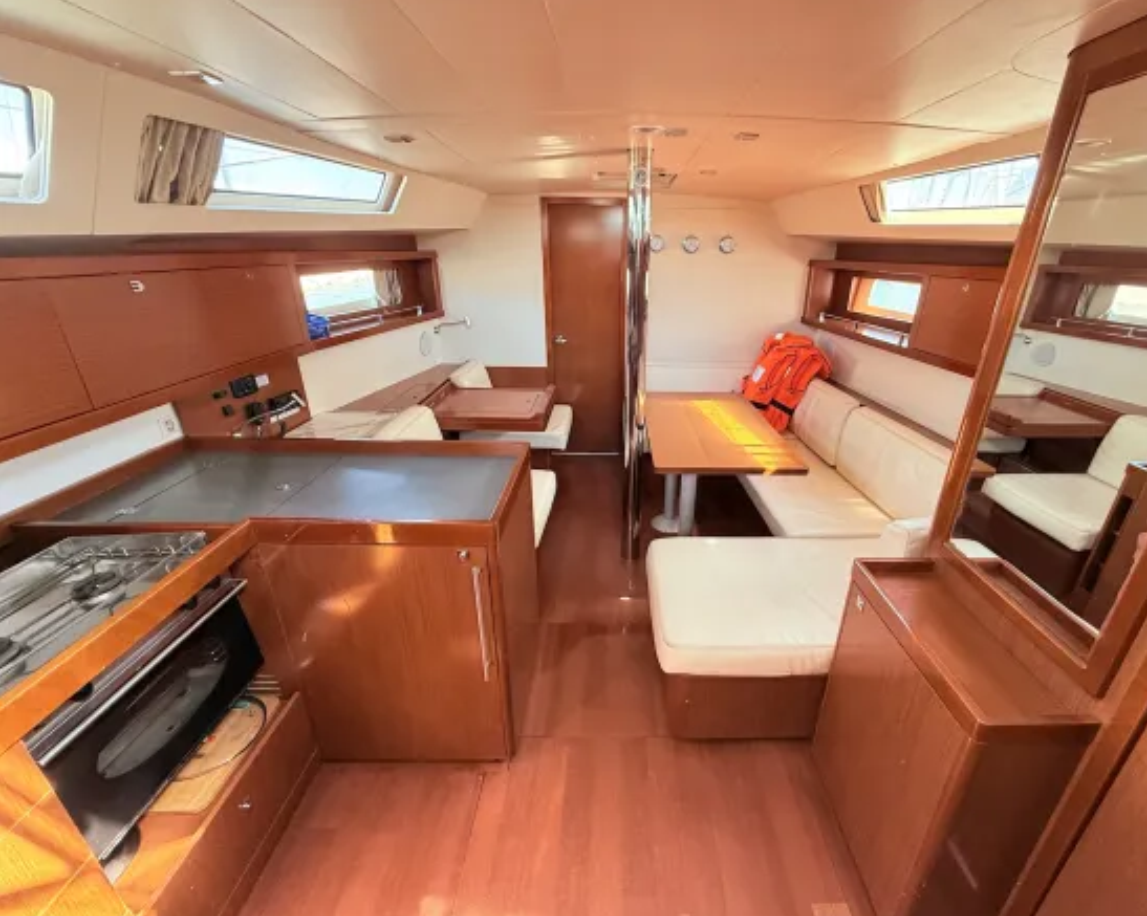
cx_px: 627
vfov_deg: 84.0
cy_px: 459
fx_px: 509
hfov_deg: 96.6
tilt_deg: -22.8
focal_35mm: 15
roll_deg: -1.2
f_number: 2.2
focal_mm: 2.22
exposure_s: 1/99
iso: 320
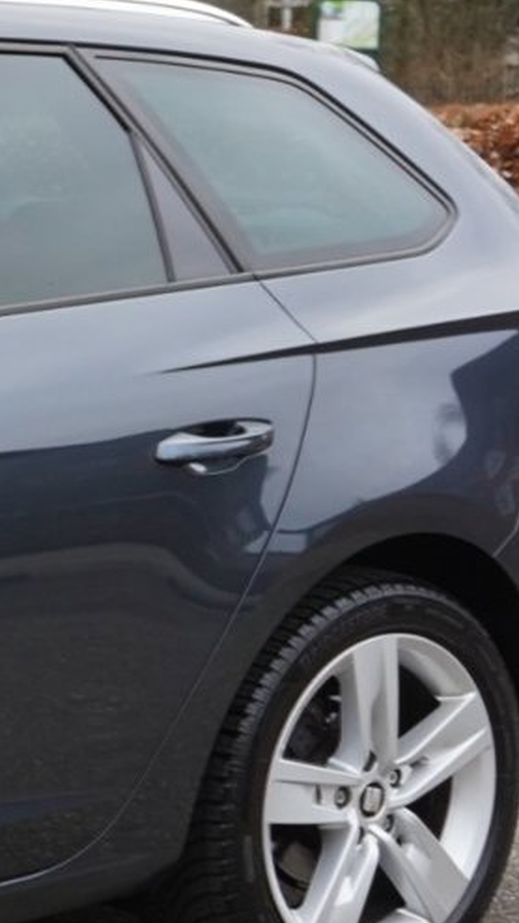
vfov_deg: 17.6
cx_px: -914
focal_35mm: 122
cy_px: 500
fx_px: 2984
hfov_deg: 8.6
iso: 320
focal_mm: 20
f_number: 4
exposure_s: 1/160
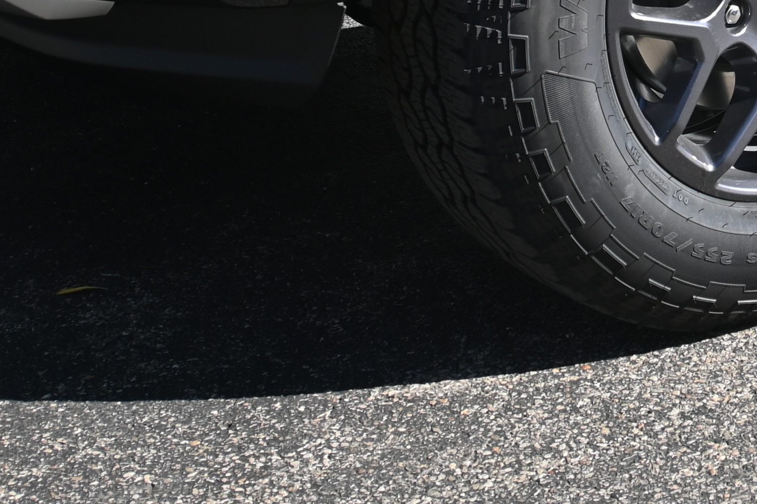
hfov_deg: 11.7
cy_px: -321
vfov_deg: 7.8
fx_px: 3612
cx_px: 871
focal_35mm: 172
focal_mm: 30.5
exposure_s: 1/400
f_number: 7.1
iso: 100
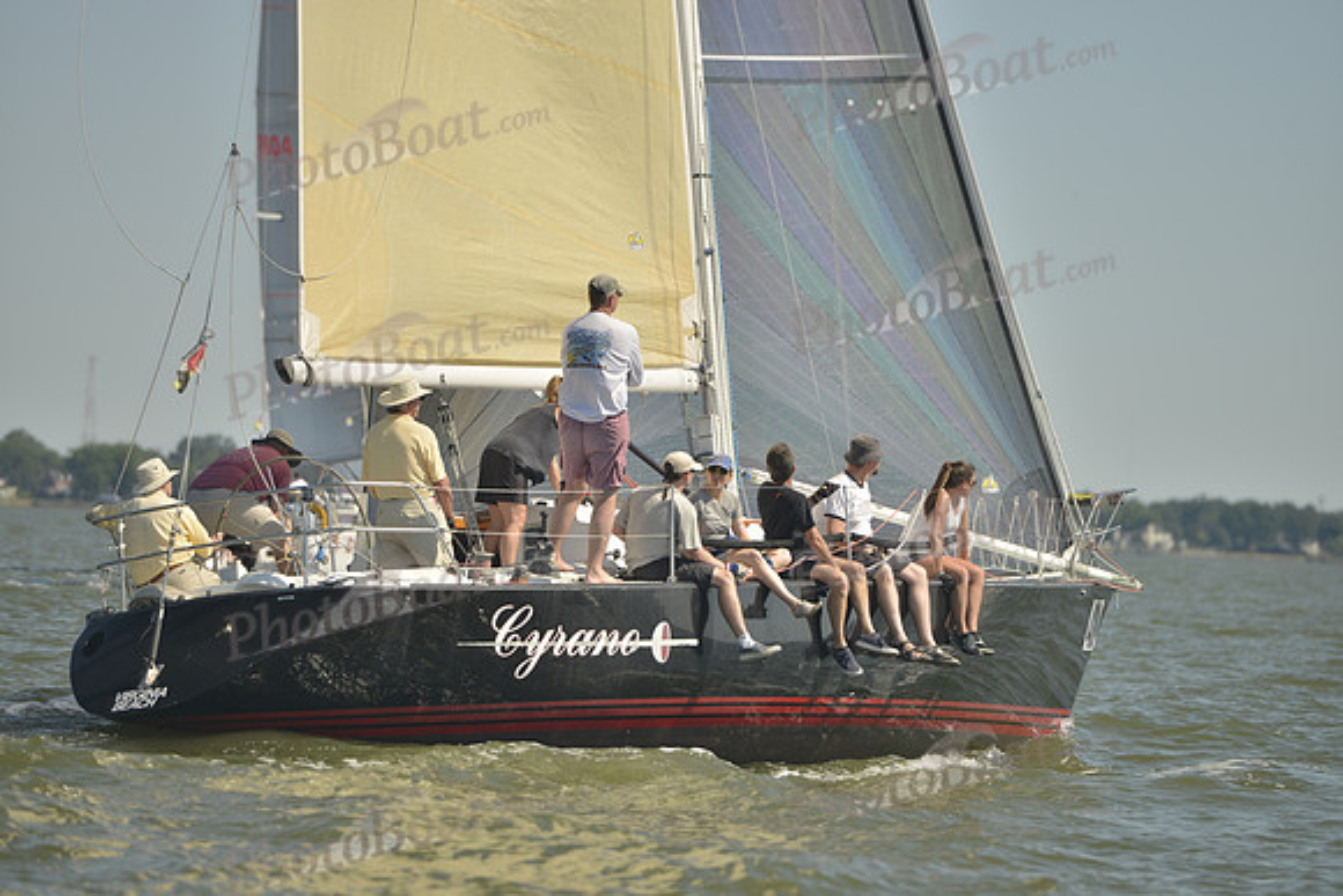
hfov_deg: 10.3
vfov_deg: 6.9
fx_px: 7463
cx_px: 672
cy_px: 448
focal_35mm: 200
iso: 200
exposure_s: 1/1250
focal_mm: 200
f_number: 4.5
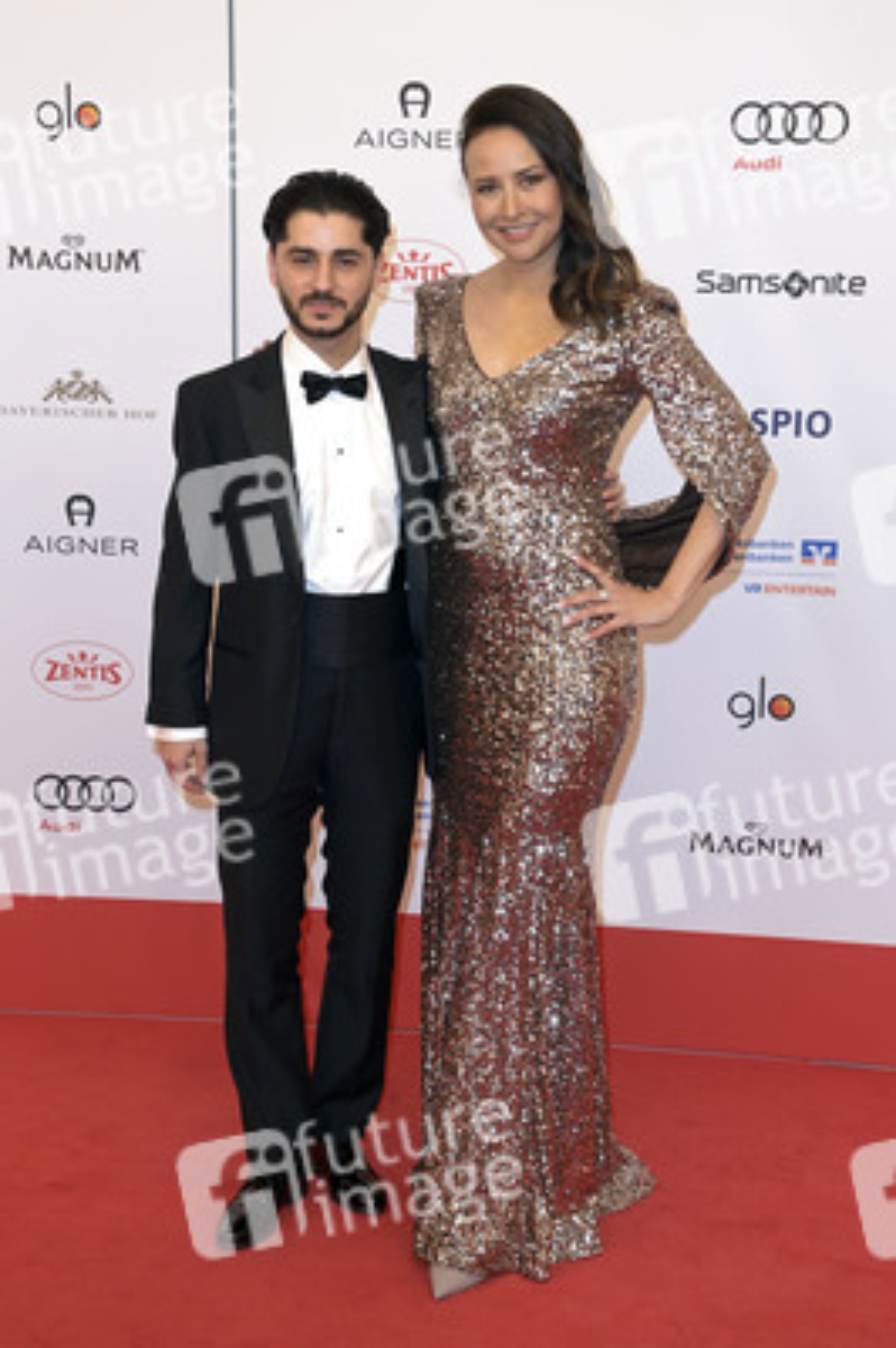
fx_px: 2094
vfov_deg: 35.7
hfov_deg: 24.2
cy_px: 674
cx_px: 448
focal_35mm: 56
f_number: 6.3
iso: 400
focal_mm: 56
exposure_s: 1/250
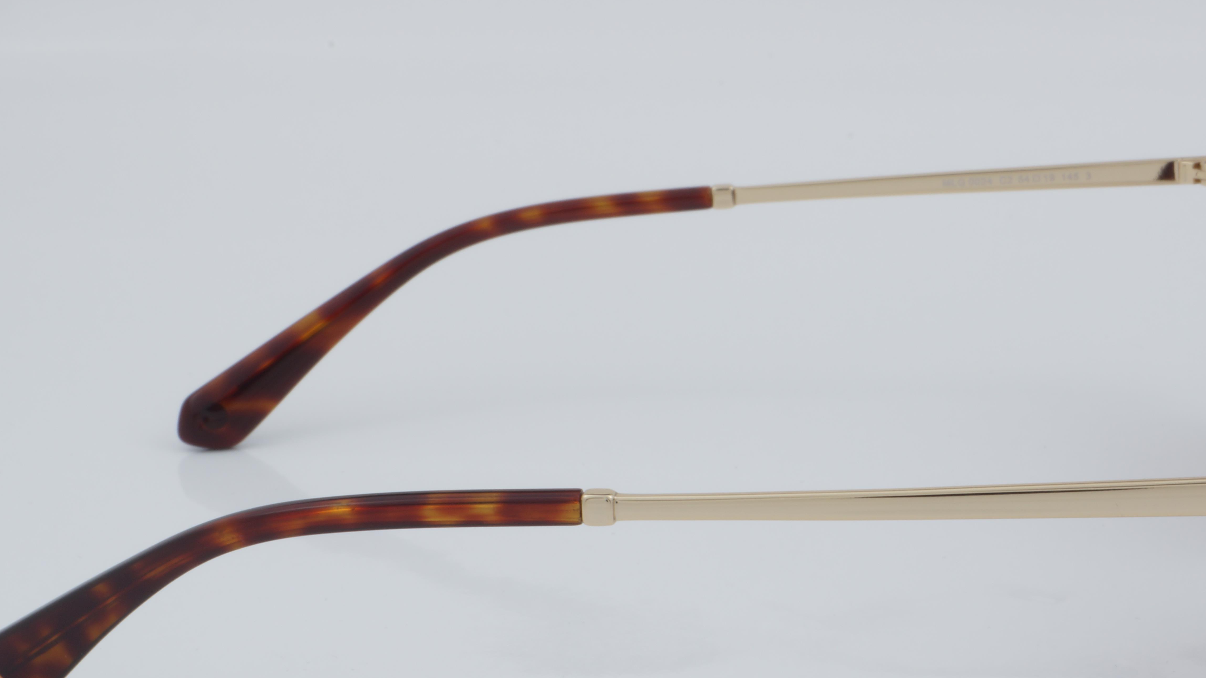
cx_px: 714
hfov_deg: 20.7
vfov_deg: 11.7
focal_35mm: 103
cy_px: 448
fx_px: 3294
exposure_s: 1/4
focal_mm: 50
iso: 100
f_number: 32
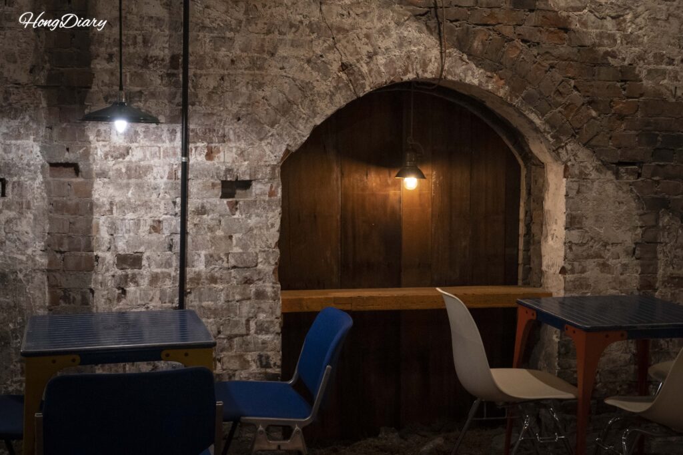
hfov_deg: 36.2
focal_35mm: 55
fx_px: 1044
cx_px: 342
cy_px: 228
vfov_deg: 24.6
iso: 12800
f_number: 5.6
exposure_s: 1/160
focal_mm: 55
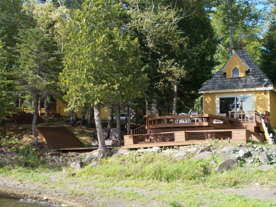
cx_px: 138
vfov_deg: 29.1
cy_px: 104
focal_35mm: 50
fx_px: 399
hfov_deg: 38.2
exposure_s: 1/160
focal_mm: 9
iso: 80
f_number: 4.5
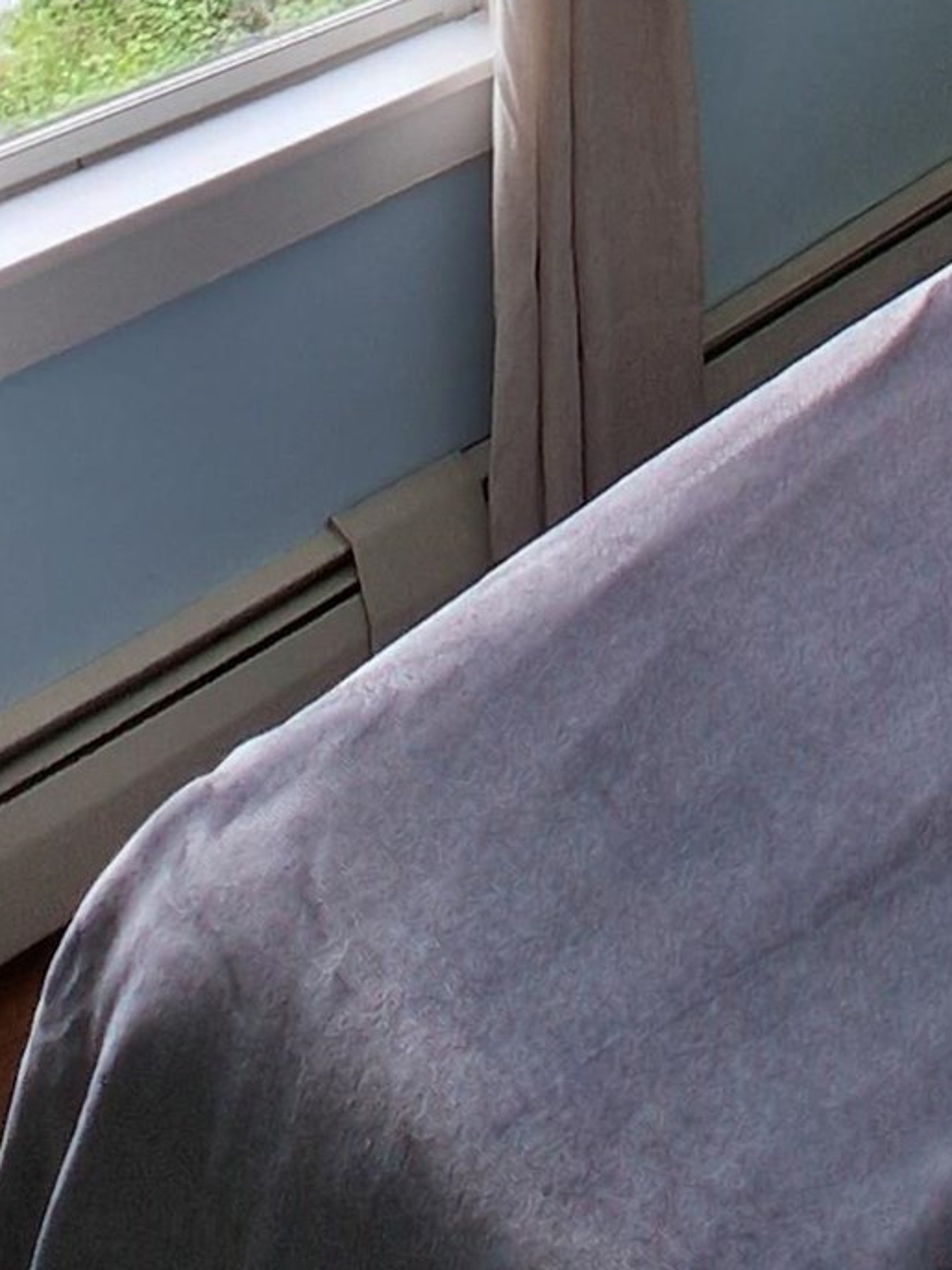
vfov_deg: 25.3
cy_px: -647
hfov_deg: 25.5
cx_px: 664
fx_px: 2091
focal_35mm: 57
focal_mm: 1.4
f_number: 2.2
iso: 50
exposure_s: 1/134
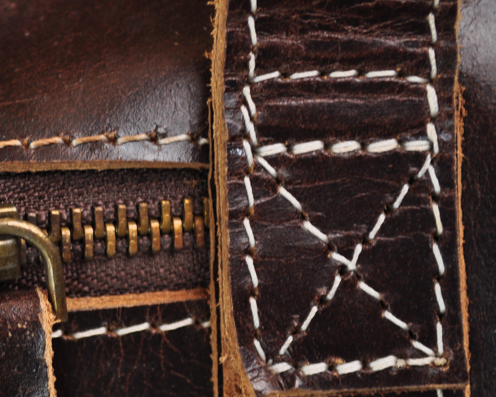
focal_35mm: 139
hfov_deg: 13.7
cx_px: 51
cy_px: 270
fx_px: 2038
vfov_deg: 11.1
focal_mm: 55
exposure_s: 1/25
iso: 125
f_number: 5.6
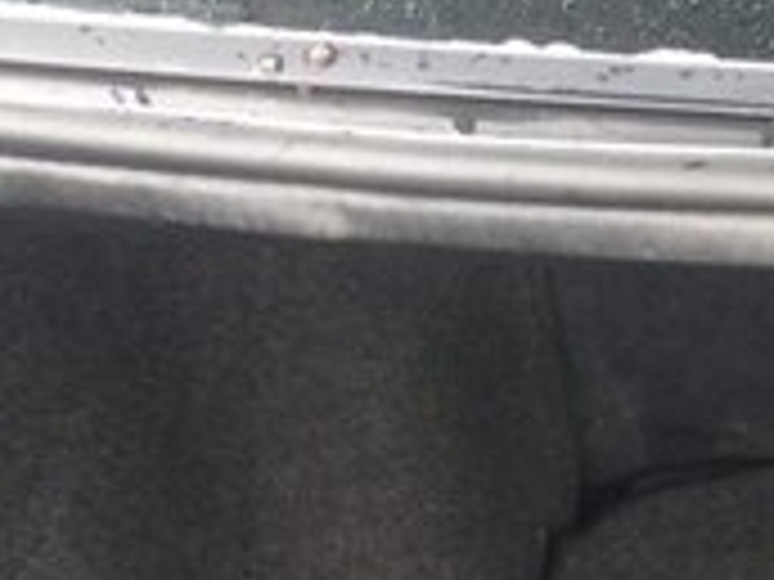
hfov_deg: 15.6
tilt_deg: -48.4
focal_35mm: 111
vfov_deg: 12.1
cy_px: 1099
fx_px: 2482
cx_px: 1332
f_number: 2.2
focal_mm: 4.15
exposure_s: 1/100
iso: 64
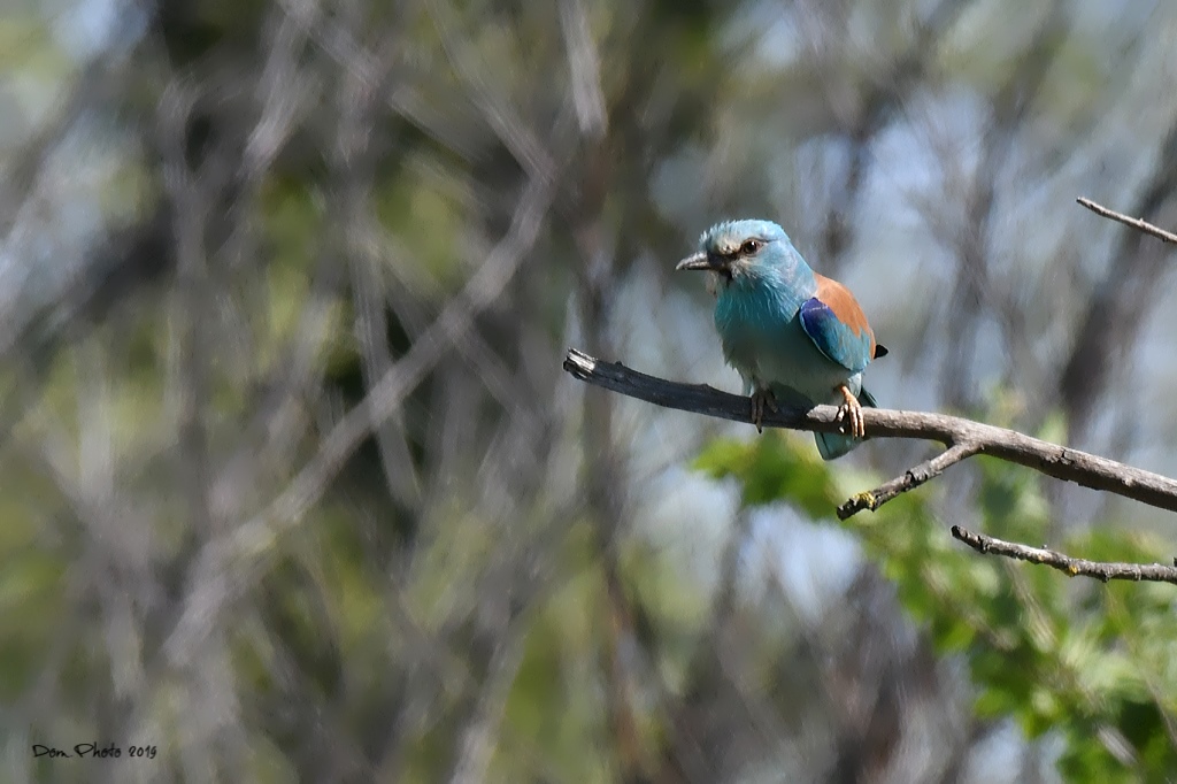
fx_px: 24512
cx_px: 588
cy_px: 392
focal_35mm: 750
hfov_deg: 2.8
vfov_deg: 1.8
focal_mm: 500
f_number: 8
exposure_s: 1/2000
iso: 720
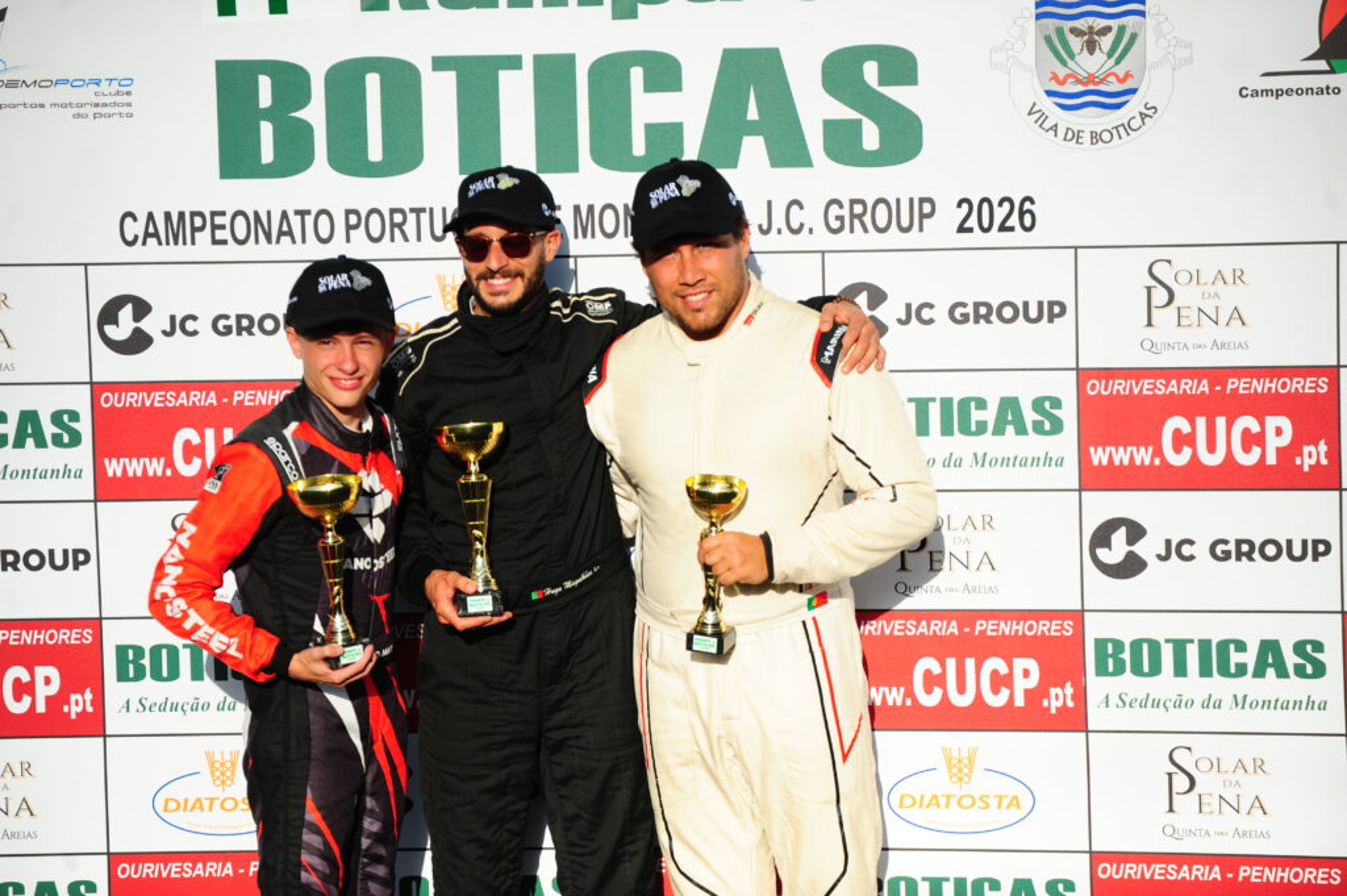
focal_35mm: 150
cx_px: 674
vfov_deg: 9.1
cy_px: 448
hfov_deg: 13.7
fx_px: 5608
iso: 400
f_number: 2.8
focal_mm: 150
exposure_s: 1/8000
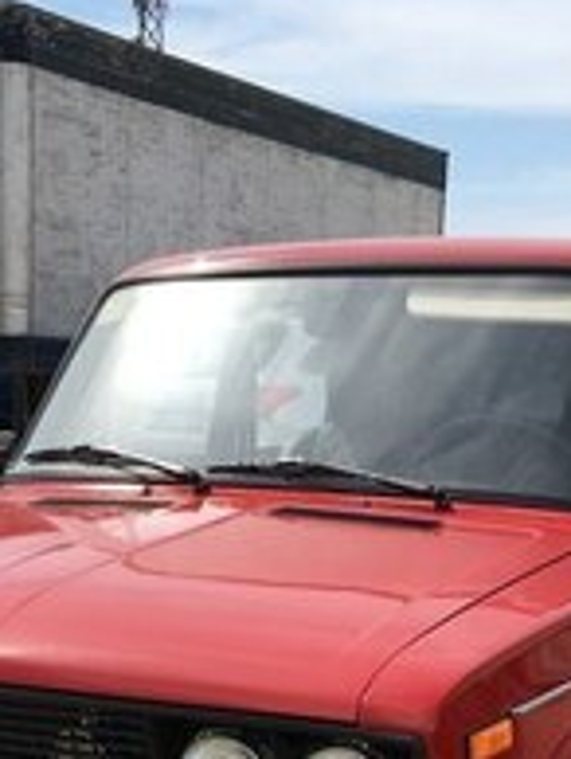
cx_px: 286
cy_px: 892
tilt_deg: -16.7
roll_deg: -1.4
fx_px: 1624
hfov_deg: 19.9
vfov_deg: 24.1
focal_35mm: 74
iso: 25
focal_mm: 4.15
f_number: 2.2
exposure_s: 1/1374
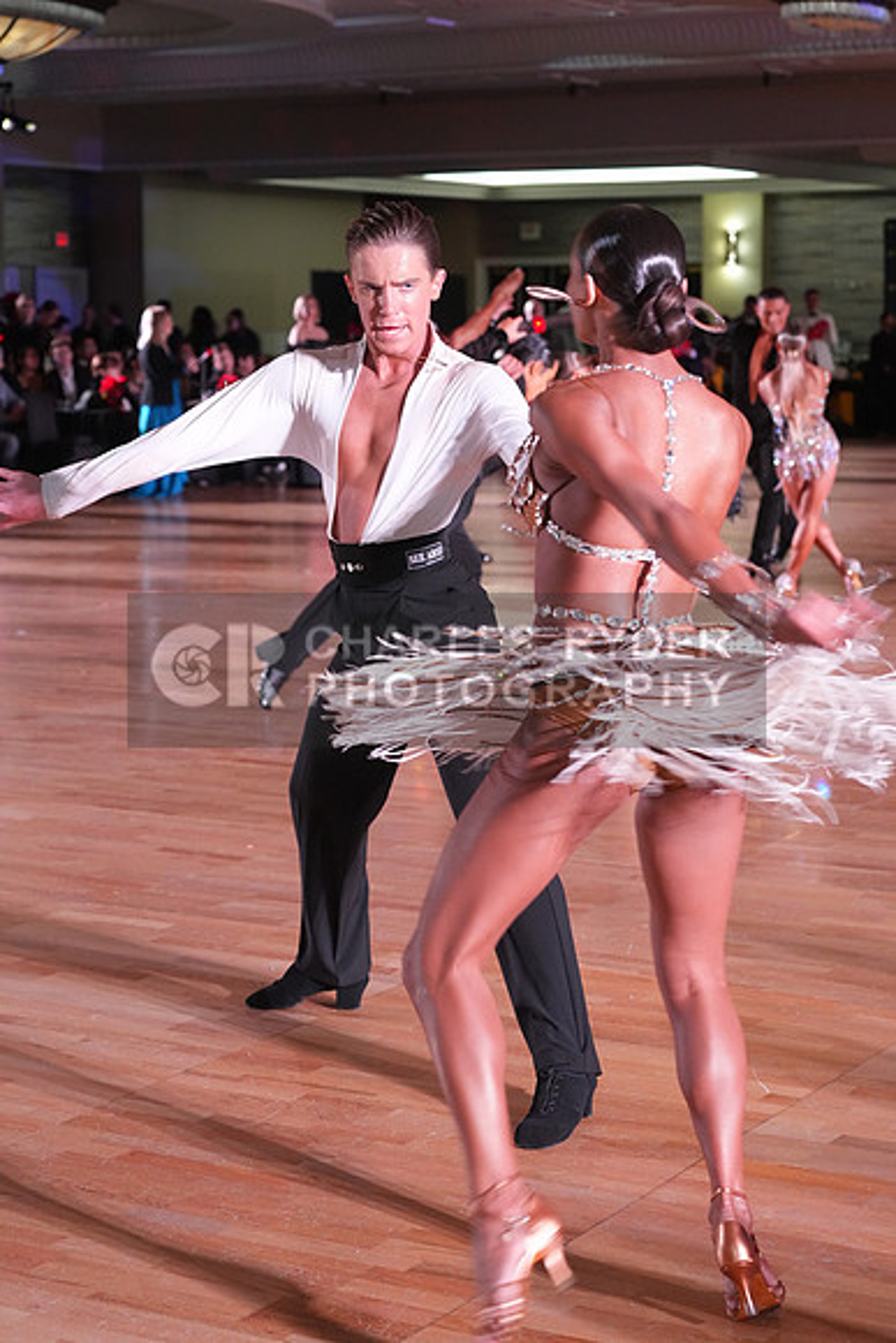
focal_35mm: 71
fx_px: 2649
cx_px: 448
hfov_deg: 19.2
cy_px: 672
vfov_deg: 28.4
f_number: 5
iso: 4000
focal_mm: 71
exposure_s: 1/200
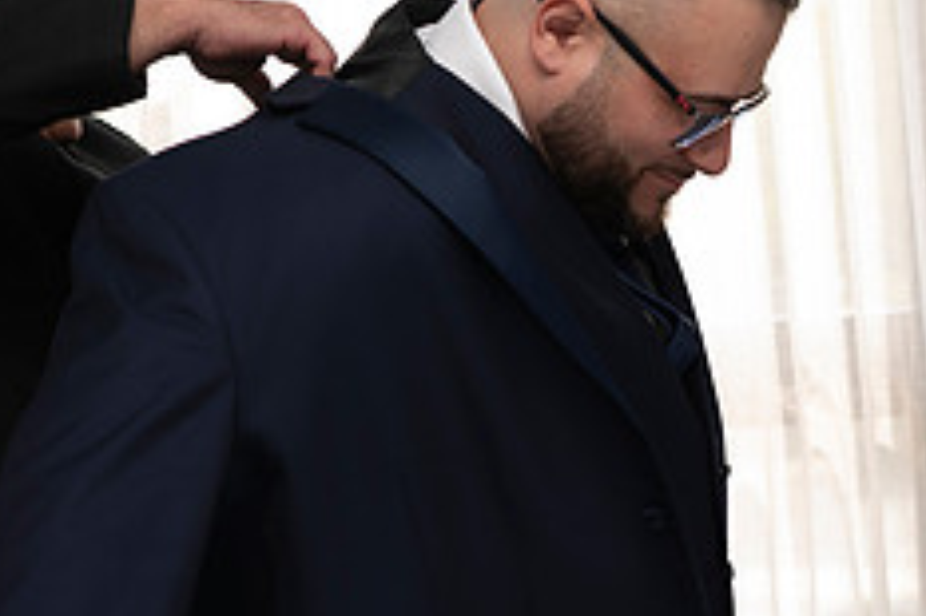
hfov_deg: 23.2
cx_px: 238
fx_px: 2236
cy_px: 413
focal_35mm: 87
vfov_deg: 15.7
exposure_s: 1/100
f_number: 2.8
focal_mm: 35
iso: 50
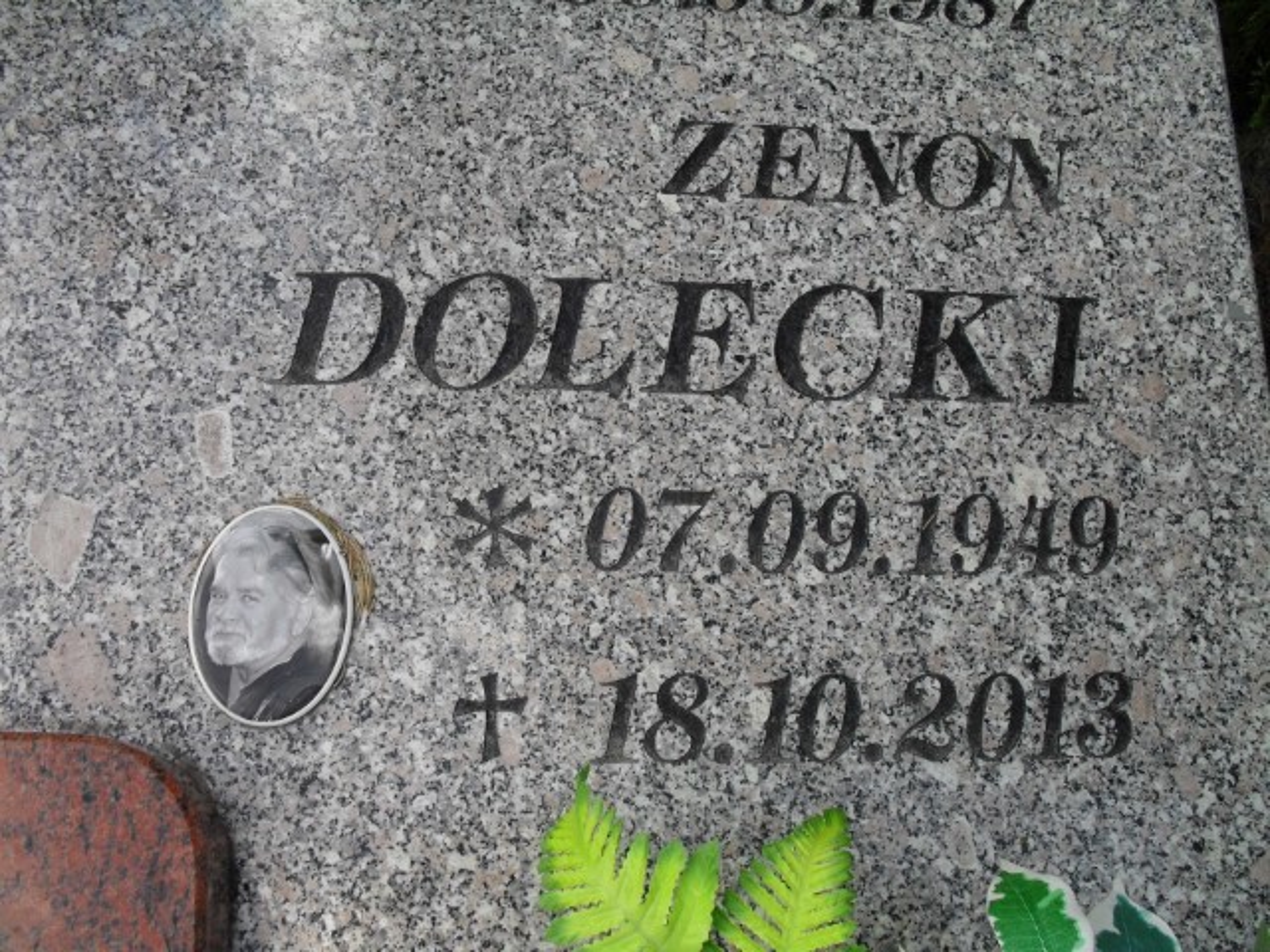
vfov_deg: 40.7
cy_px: 476
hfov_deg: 52.6
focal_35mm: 35
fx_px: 1284
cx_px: 635
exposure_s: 1/350
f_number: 3.2
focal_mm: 6.3
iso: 100
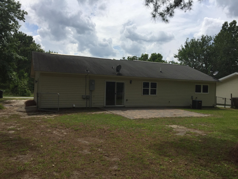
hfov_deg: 61.7
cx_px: 119
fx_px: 199
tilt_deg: +2.3
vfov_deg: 48.2
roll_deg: -2.6
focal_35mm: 29
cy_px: 90
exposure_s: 1/4405
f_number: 2.2
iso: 32
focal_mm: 4.15
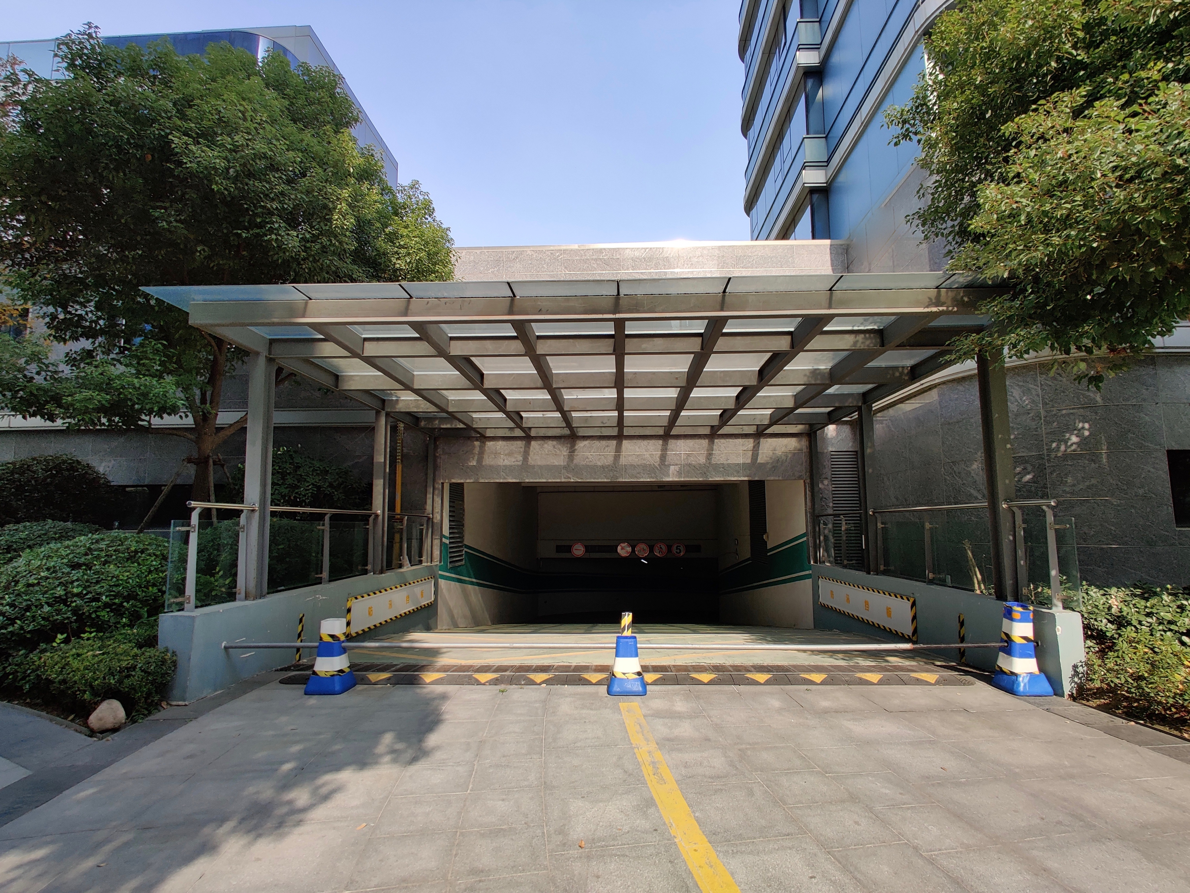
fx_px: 447
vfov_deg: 89.9
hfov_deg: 106.2
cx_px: 595
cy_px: 446
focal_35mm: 13
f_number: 2.2
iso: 100
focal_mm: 2.25
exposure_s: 1/532
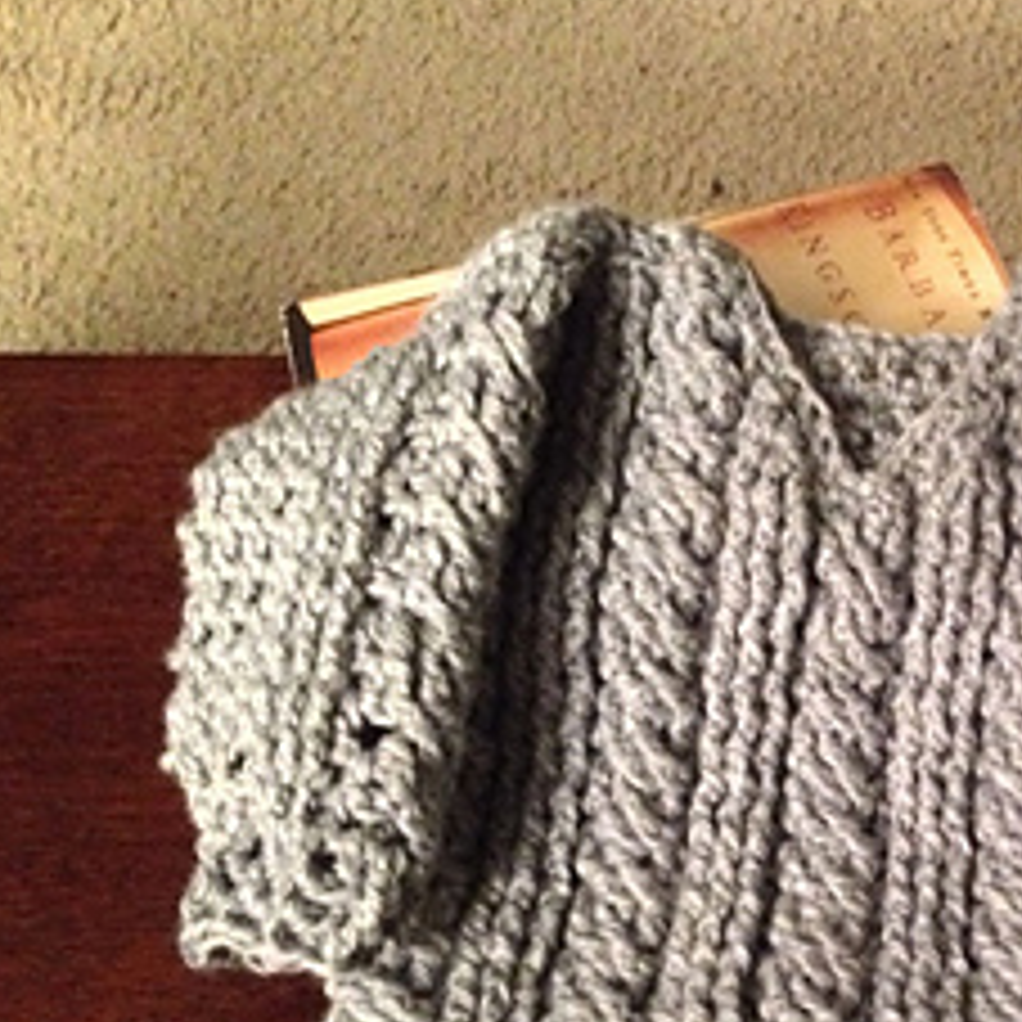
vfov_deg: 25.1
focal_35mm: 68
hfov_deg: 23.9
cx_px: 1099
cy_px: 745
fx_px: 2271
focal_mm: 4.28
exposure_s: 1/15
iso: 800
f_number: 2.4
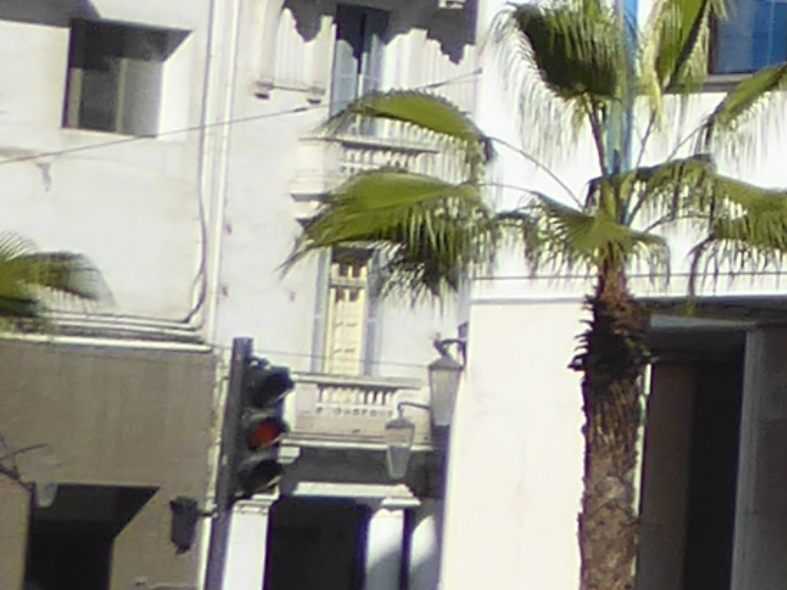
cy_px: -215
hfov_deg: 6.9
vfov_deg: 5.9
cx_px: 2660
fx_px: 5638
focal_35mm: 248
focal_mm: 5.8
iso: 80
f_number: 3.6
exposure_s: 1/800
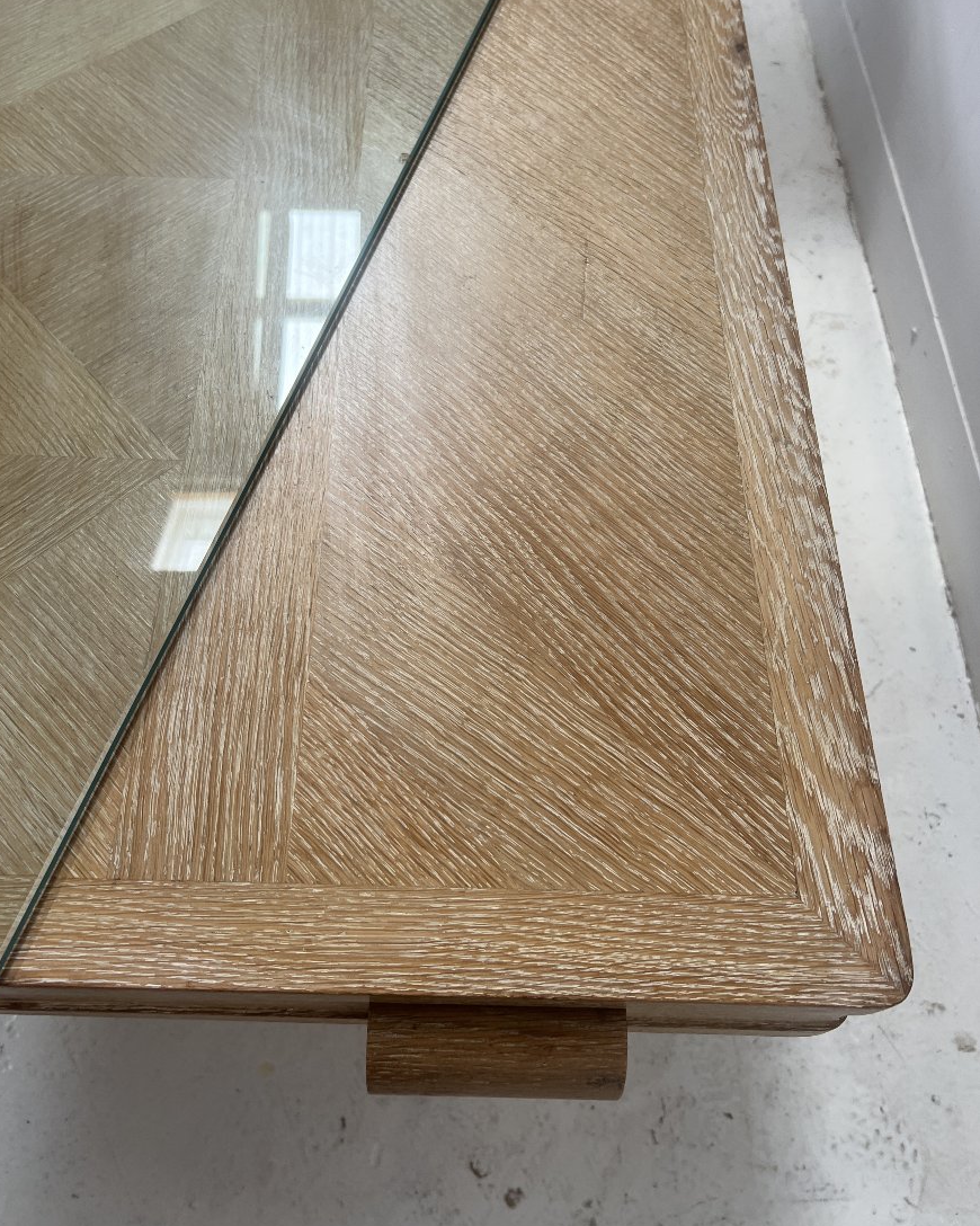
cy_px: 592
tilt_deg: -61.2
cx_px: 475
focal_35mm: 28
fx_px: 1015
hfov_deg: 51.5
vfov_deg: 62.2
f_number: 1.5
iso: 64
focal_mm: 5.7
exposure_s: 1/121
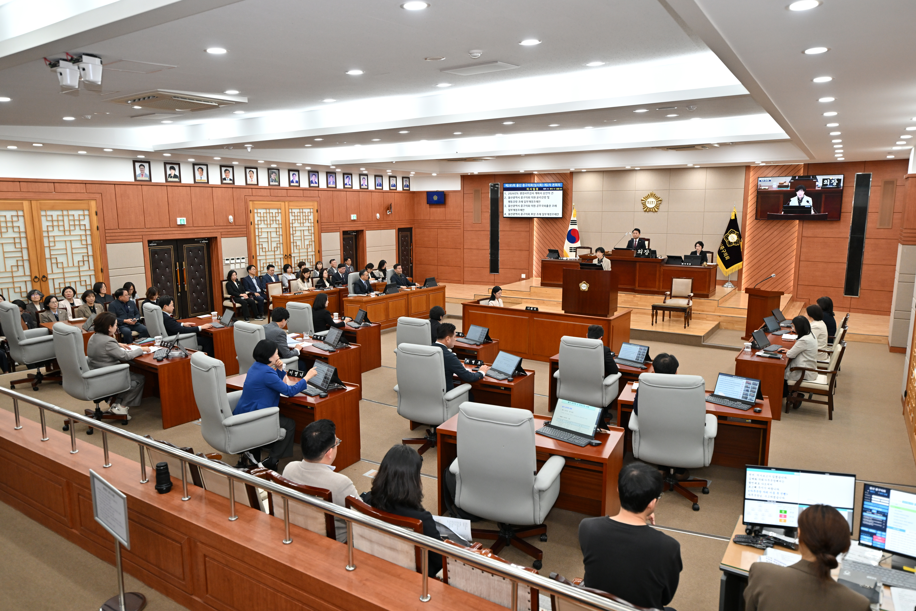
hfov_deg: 73.7
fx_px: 611
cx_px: 458
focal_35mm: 24
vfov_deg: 53.1
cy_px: 306
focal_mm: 24
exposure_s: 1/250
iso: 1000
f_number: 3.2
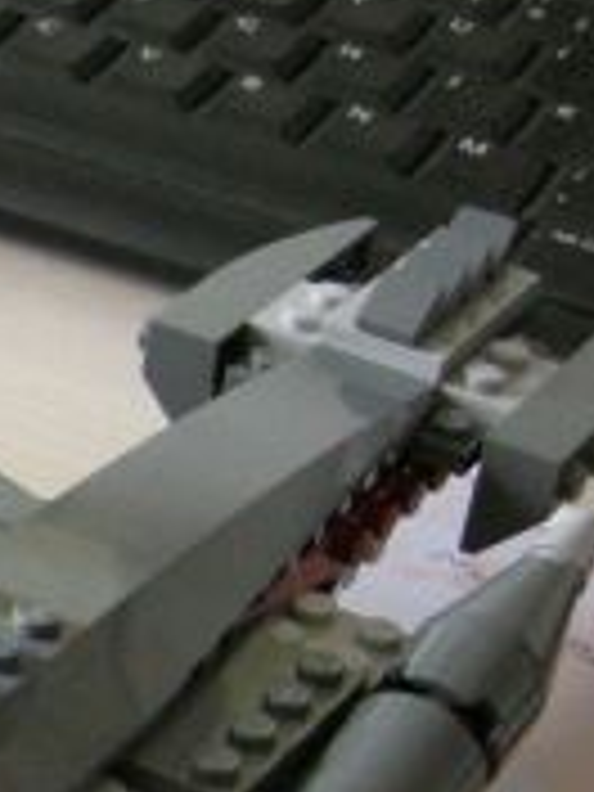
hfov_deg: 10.3
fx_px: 2997
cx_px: -630
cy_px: 724
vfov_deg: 14.9
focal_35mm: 131
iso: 365
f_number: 2.7
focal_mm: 7.5
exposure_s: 1/64
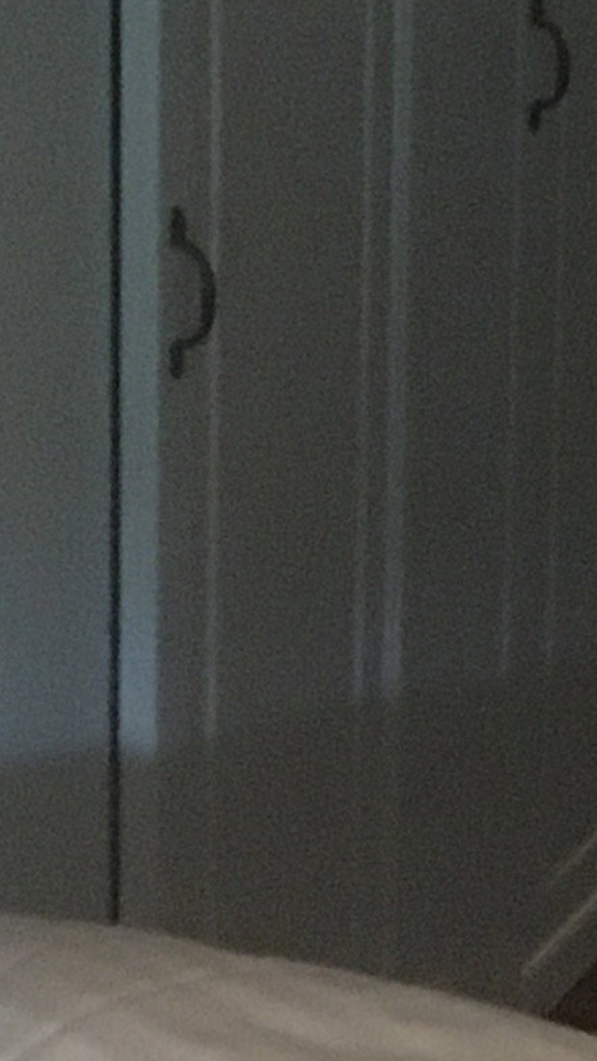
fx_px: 4560
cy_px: 189
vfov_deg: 13.2
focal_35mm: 162
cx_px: 2237
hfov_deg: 6.4
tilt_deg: -14.9
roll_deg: -8.0
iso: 320
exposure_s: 1/17
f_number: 2.2
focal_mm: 4.15
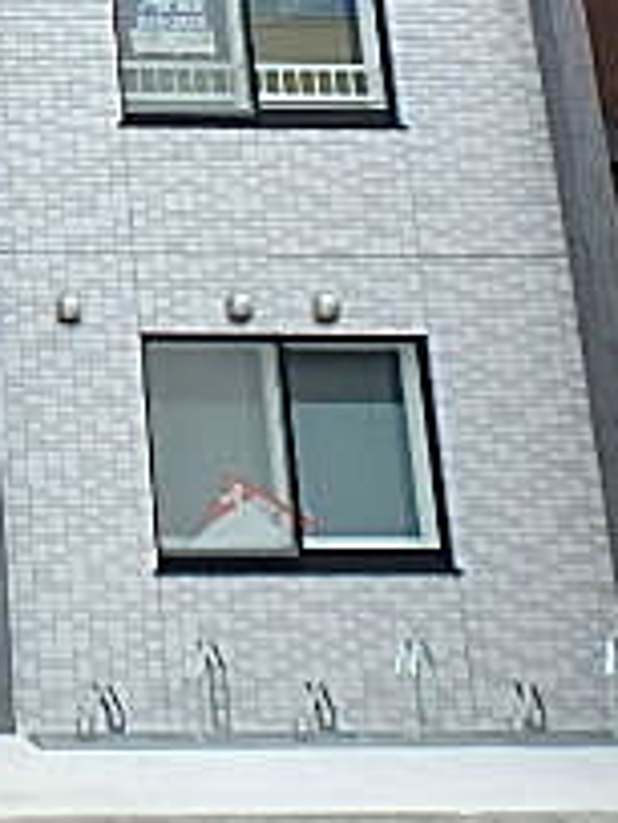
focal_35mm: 66
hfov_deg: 18.3
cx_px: -444
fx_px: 1571
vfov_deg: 27.4
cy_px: -32
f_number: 3.5
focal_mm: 3.7
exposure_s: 1/500
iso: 125
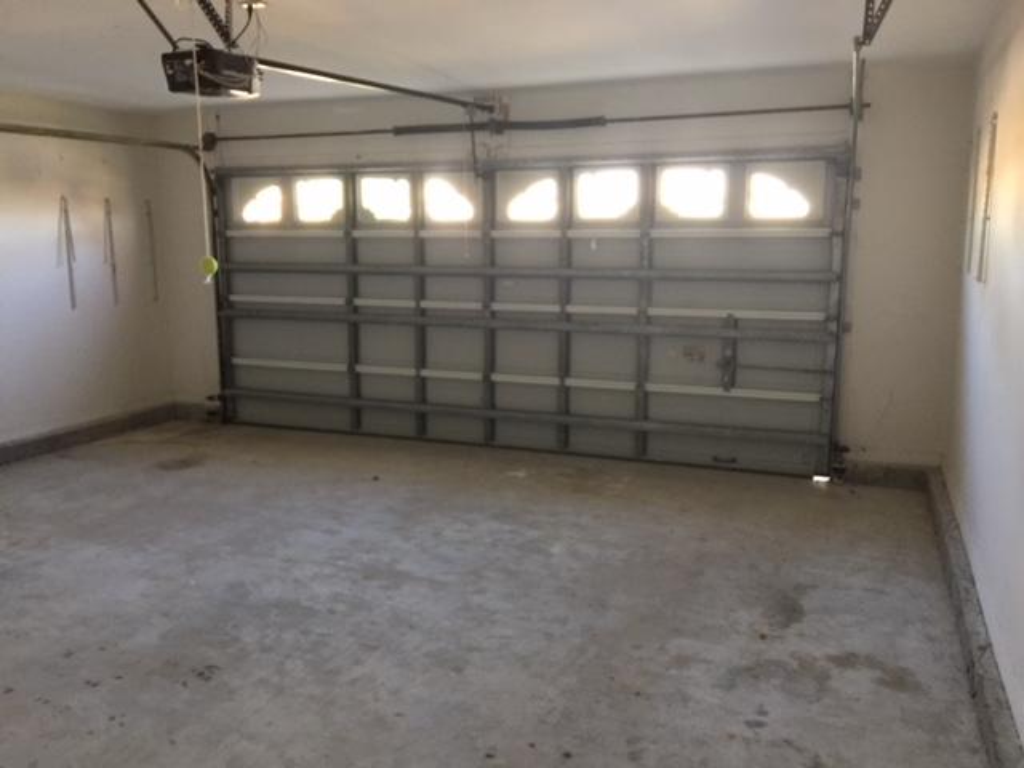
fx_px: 858
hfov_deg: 61.7
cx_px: 512
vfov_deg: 48.2
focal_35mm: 29
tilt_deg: -8.7
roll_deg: -0.2
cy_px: 384
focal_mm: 4.15
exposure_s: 1/15
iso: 100
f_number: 2.2
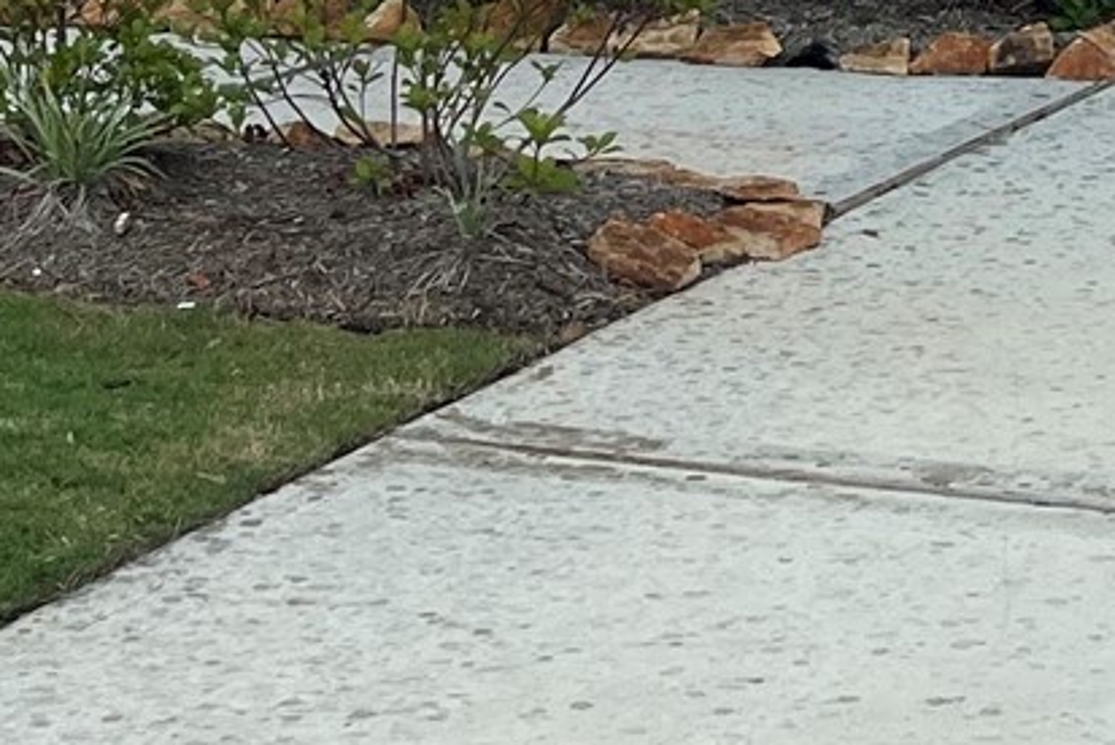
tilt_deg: +6.8
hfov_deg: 14.6
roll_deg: -1.1
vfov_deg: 9.2
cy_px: -1055
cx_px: 1461
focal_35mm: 134
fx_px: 4153
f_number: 1.6
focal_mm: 5.1
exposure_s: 1/1129
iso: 50
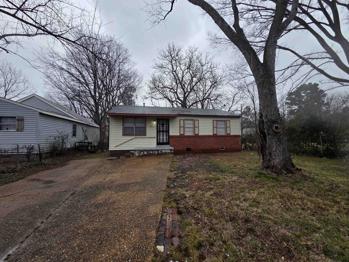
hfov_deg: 106.2
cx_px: 174
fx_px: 131
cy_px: 131
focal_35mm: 13
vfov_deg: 89.9
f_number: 2.2
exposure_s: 1/225
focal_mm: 2.2
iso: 50
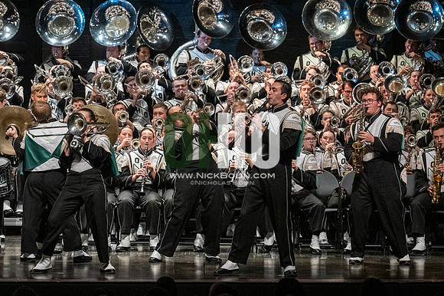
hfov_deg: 9.5
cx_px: 222
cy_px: 148
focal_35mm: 217
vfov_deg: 6.3
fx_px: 2675
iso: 4000
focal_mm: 145
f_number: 4
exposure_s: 1/500
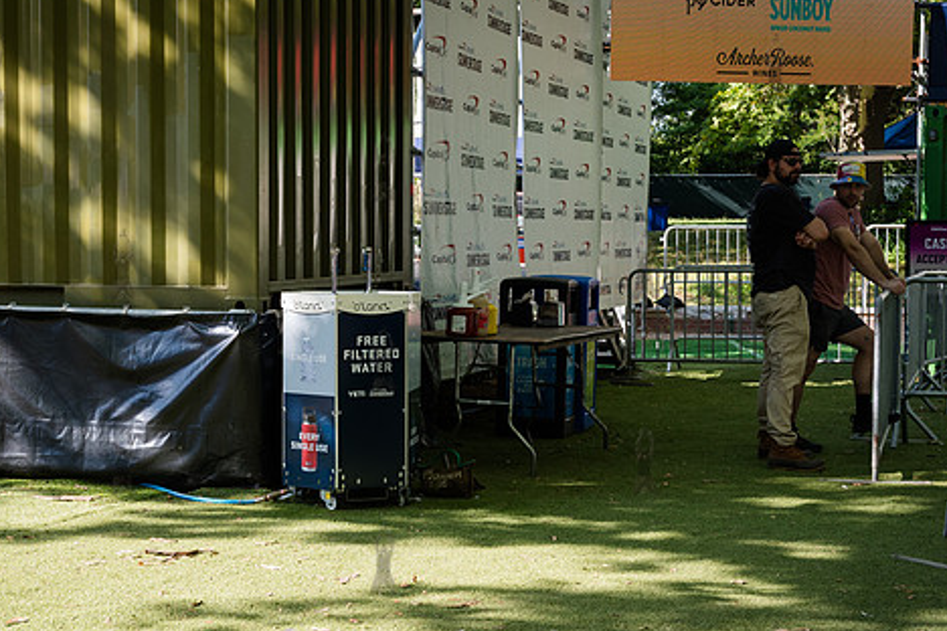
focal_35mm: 68
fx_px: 1789
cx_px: 364
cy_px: 362
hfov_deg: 29.6
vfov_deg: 20.0
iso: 500
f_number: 5.6
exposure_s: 1/320
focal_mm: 52
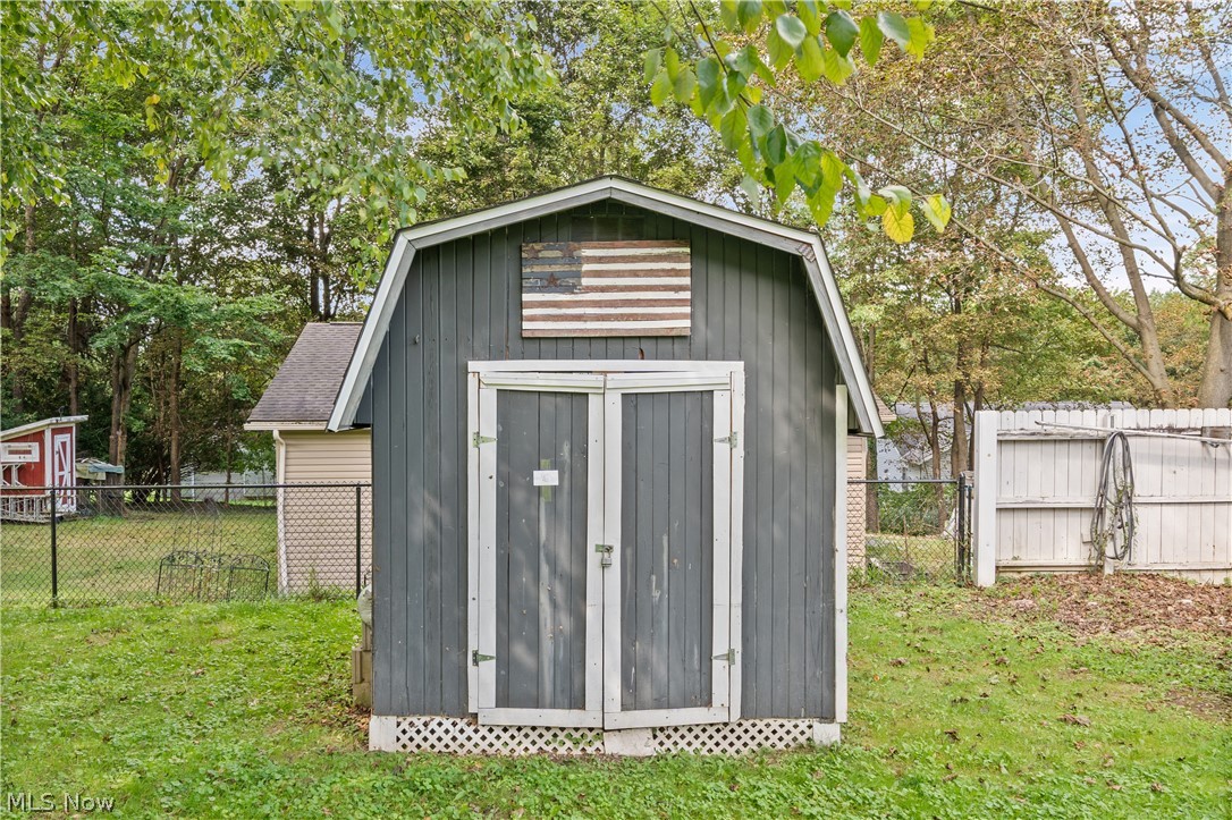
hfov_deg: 65.5
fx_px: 958
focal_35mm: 28
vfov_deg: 46.4
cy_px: 410
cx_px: 616
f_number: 9
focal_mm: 19
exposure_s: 1/25
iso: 250
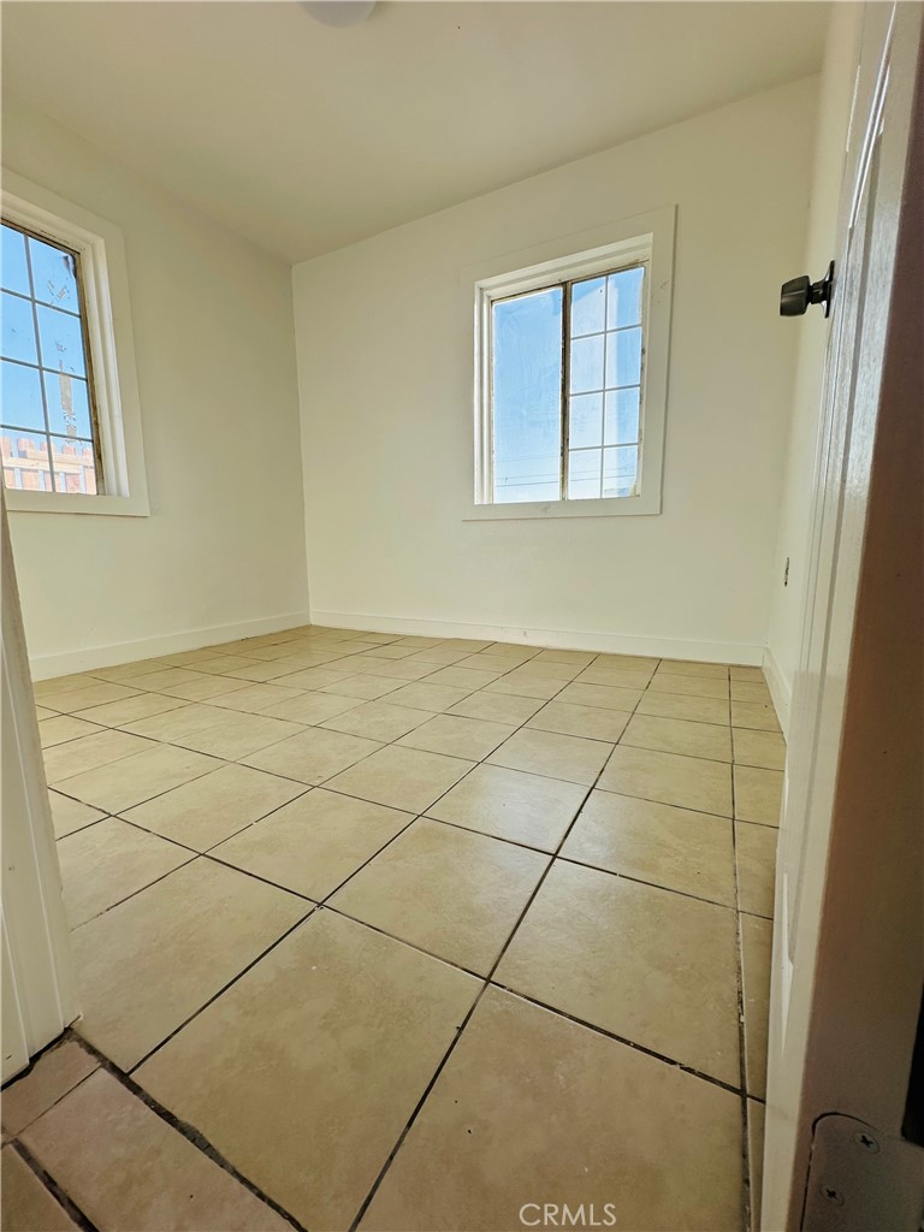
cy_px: 616
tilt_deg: -7.5
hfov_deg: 85.7
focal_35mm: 14
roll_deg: +0.8
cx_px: 462
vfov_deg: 102.1
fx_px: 498
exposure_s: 1/500
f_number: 2.2
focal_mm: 2.22
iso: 40
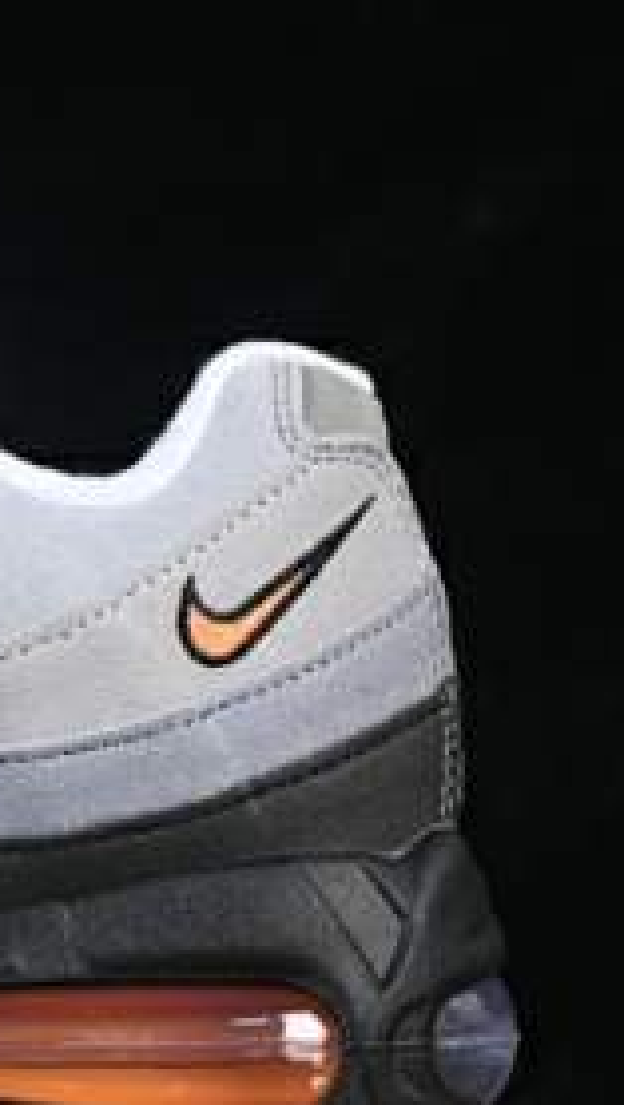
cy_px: 608
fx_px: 6041
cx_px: -393
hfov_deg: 5.8
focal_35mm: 206
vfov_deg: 10.4
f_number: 7.1
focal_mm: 50
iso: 160
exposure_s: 1/80
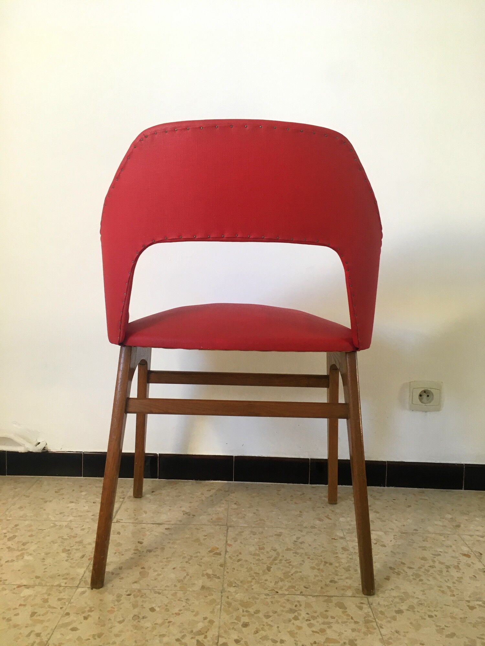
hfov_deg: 48.2
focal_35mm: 29
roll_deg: -0.6
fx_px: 542
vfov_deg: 61.7
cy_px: 323
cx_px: 242
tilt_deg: -5.8
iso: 80
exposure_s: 1/33
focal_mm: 4.15
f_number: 2.2
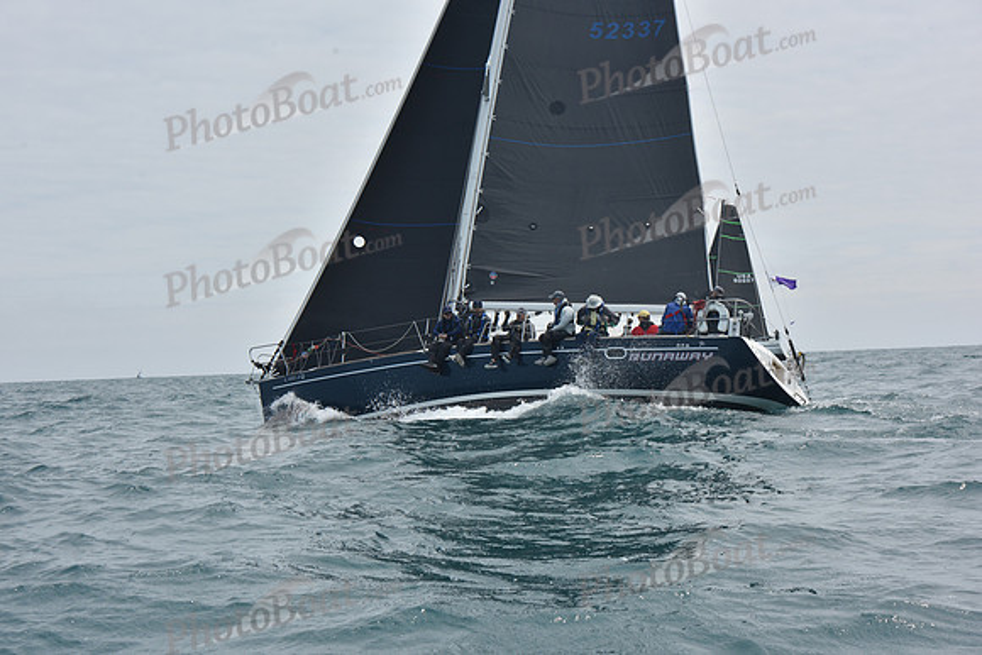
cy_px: 328
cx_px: 491
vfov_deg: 19.5
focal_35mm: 70
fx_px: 1910
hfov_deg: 28.8
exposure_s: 1/800
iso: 250
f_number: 10
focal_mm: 70
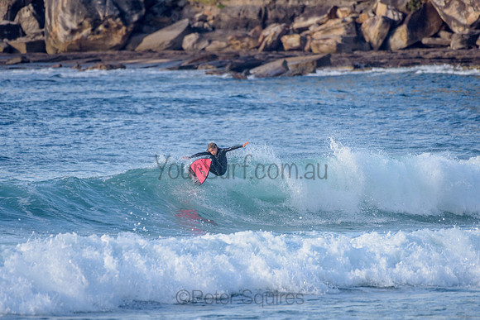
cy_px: 165
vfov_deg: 2.2
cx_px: 186
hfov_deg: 3.4
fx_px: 8174
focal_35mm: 613
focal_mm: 500
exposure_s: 1/1600
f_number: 5.6
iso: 320
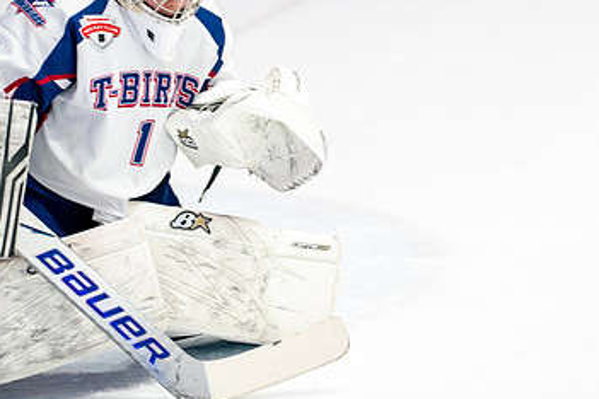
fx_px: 5723
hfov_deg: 6.0
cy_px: 21
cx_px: 328
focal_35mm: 344
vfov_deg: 4.0
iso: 3200
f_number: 3.2
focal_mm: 150
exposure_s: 1/800
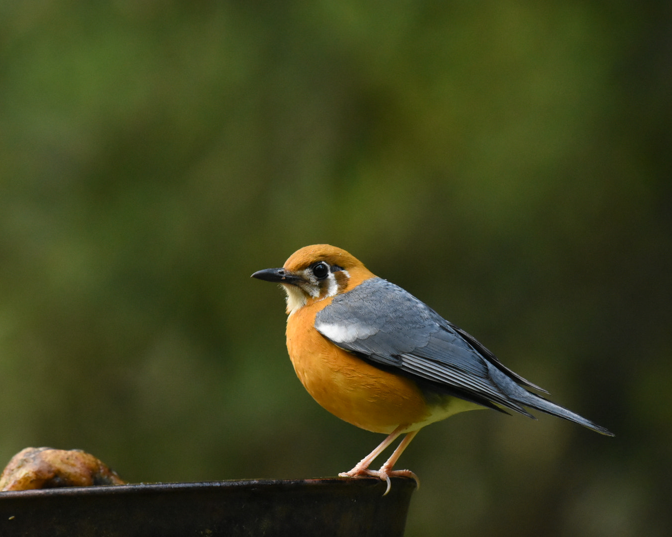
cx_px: 320
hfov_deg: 2.3
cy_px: 269
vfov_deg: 1.8
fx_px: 16847
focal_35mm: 847
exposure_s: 1/160
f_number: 7.1
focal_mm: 500
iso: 5000
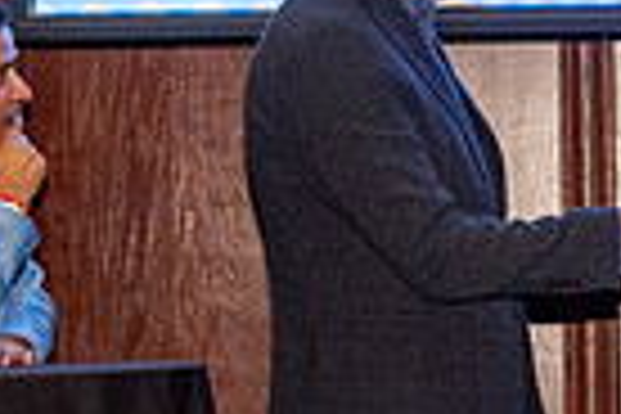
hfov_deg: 9.7
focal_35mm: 207
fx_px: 3570
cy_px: 24
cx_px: 818
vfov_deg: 6.6
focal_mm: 46
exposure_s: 1/80
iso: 2500
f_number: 4
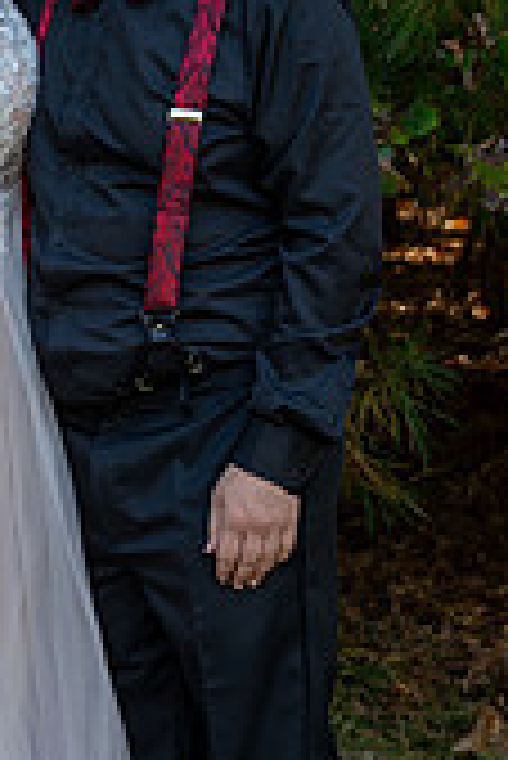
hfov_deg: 10.9
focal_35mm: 125
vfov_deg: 16.4
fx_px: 2640
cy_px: 288
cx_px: -11
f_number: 4.5
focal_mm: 47
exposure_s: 1/200
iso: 500
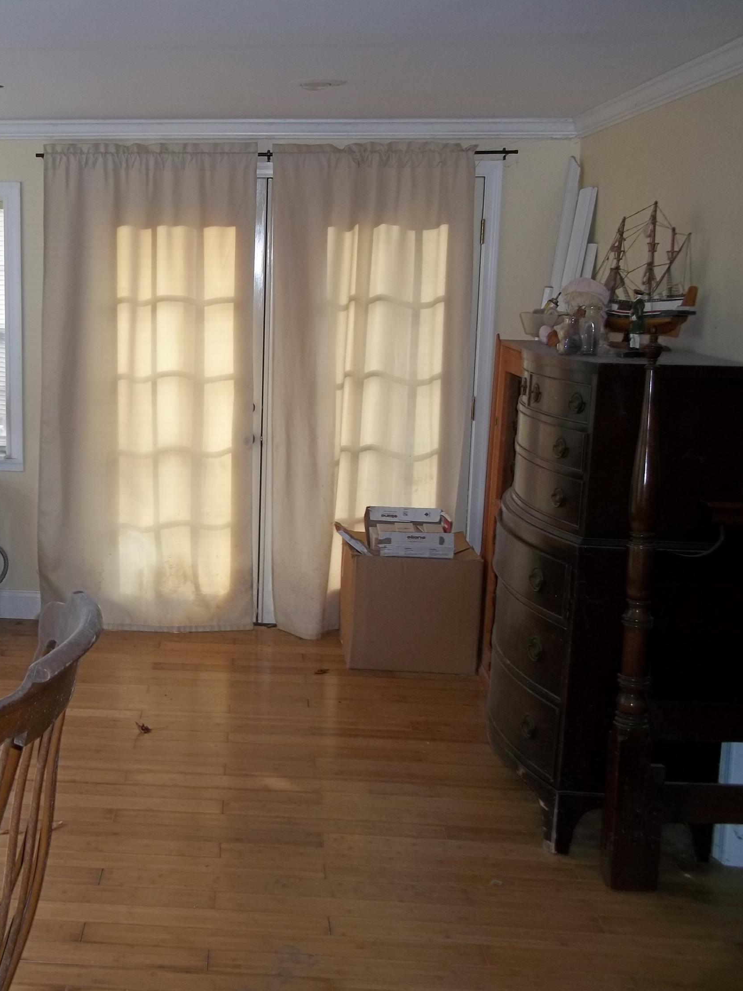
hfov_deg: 32.2
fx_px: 1231
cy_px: 497
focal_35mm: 43
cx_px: 99
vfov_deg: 43.9
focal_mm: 5.7
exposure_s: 1/40
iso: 80
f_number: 2.9
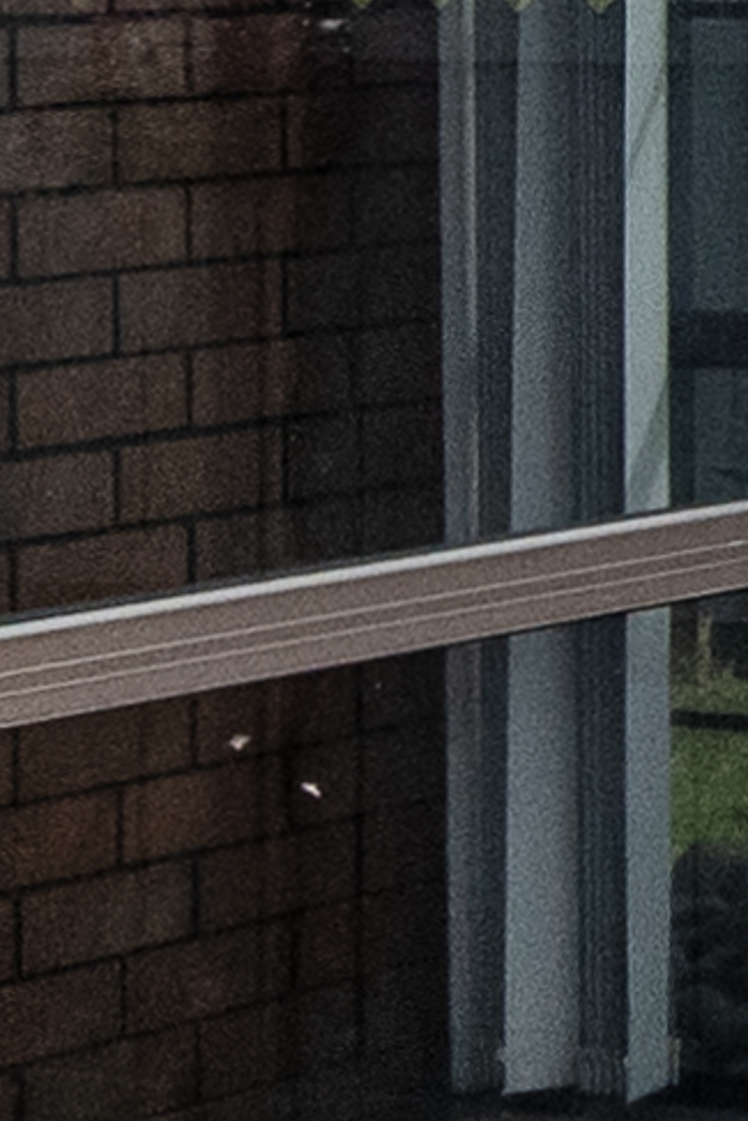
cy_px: -276
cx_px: 1816
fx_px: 5877
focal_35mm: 189
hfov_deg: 6.9
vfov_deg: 10.7
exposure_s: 1/250
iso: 200
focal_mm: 11
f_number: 8
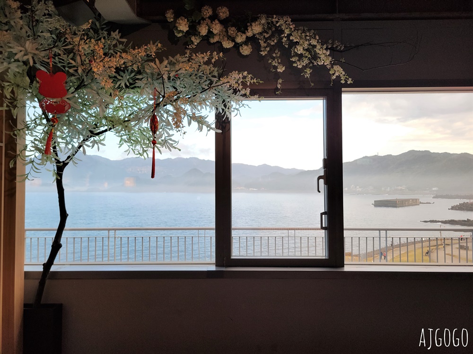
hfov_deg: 67.3
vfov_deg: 53.1
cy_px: 177
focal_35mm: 26
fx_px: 355
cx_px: 236
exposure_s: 1/296
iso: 40
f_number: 1.8
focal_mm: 5.4
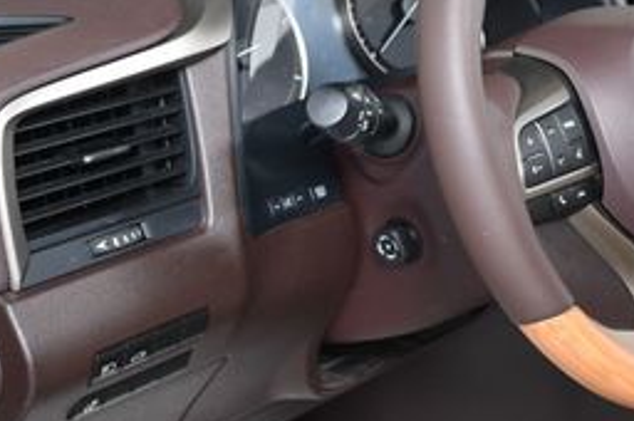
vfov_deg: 15.1
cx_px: 483
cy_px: 89
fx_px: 1583
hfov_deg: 22.4
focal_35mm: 90
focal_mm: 24
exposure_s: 1/160
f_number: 3.8
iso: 100
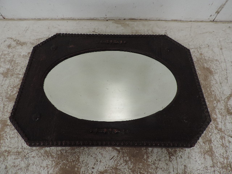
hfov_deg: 71.6
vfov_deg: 56.8
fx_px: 161
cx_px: 116
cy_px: 87
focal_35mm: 24
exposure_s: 1/20
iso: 400
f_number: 3
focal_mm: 4.3
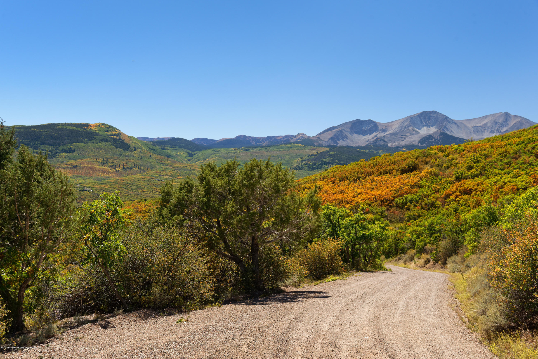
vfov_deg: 35.1
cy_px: 180
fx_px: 568
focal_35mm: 38
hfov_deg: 50.7
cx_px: 269
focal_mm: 38
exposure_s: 1/100
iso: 200
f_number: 8
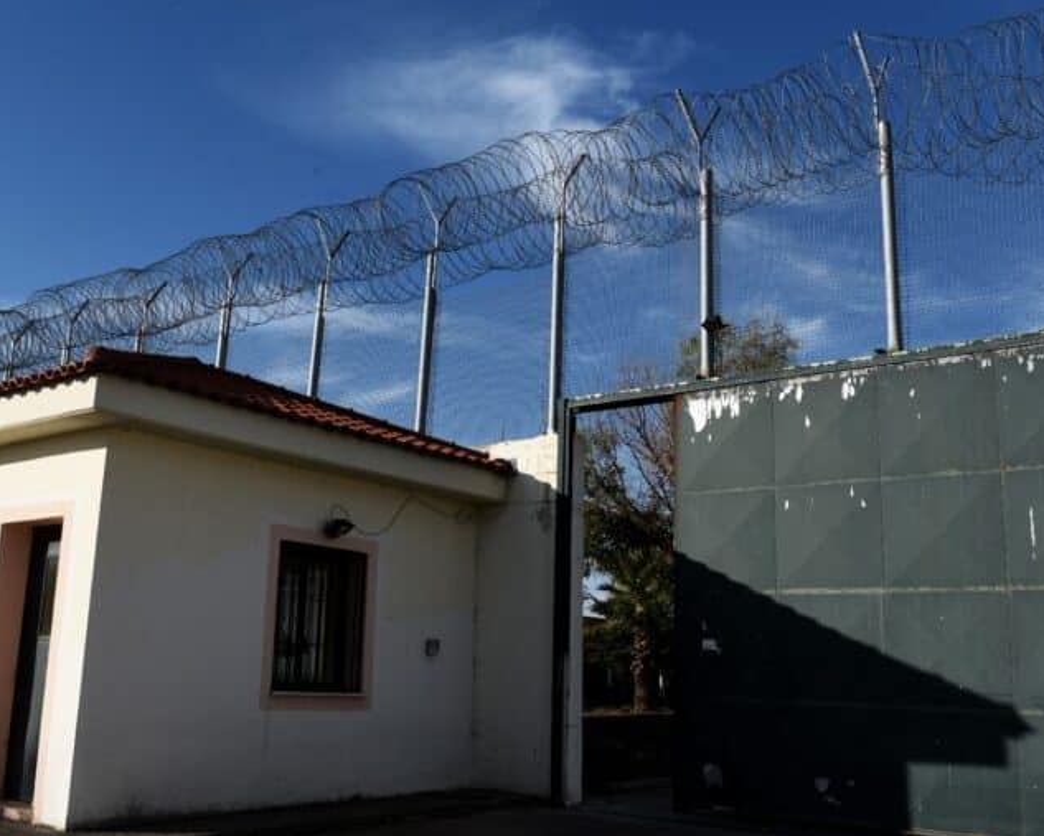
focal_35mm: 33
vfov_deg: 44.6
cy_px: 419
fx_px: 1020
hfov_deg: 54.2
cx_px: 551
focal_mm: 29
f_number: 11
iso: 400
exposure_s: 1/800
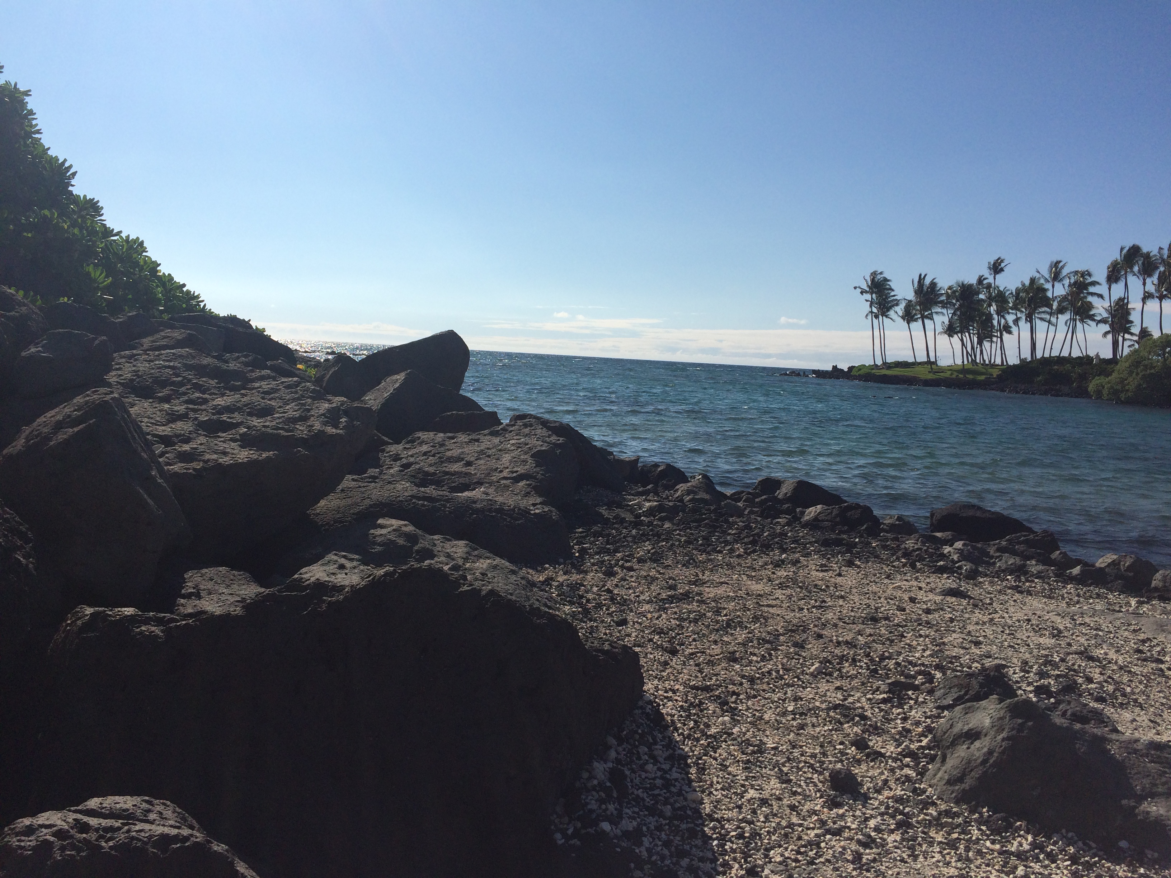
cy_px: 439
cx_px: 586
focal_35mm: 29
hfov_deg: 61.7
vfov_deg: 48.2
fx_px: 981
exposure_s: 1/5882
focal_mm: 4.15
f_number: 2.2
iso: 32
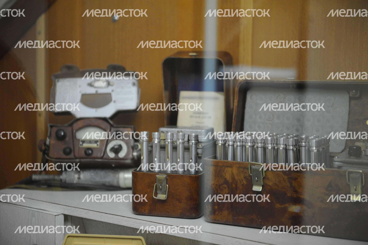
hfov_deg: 28.9
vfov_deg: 19.4
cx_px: 184
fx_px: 715
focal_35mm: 70
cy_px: 122
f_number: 2.8
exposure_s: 1/160
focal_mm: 70
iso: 2500
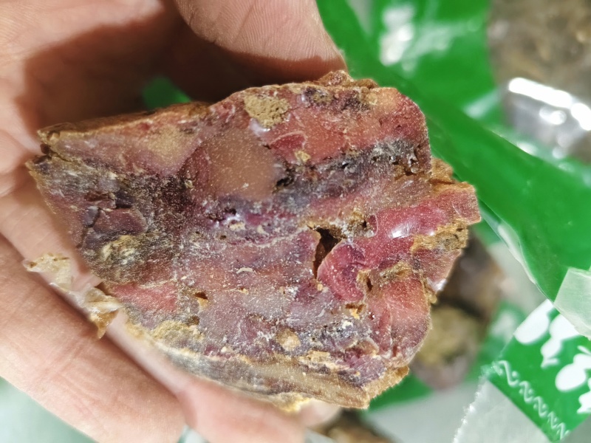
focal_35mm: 23
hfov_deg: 73.9
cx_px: 296
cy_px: 222
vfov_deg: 58.9
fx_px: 393
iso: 6374
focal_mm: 5.56
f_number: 1.88
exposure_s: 1/169
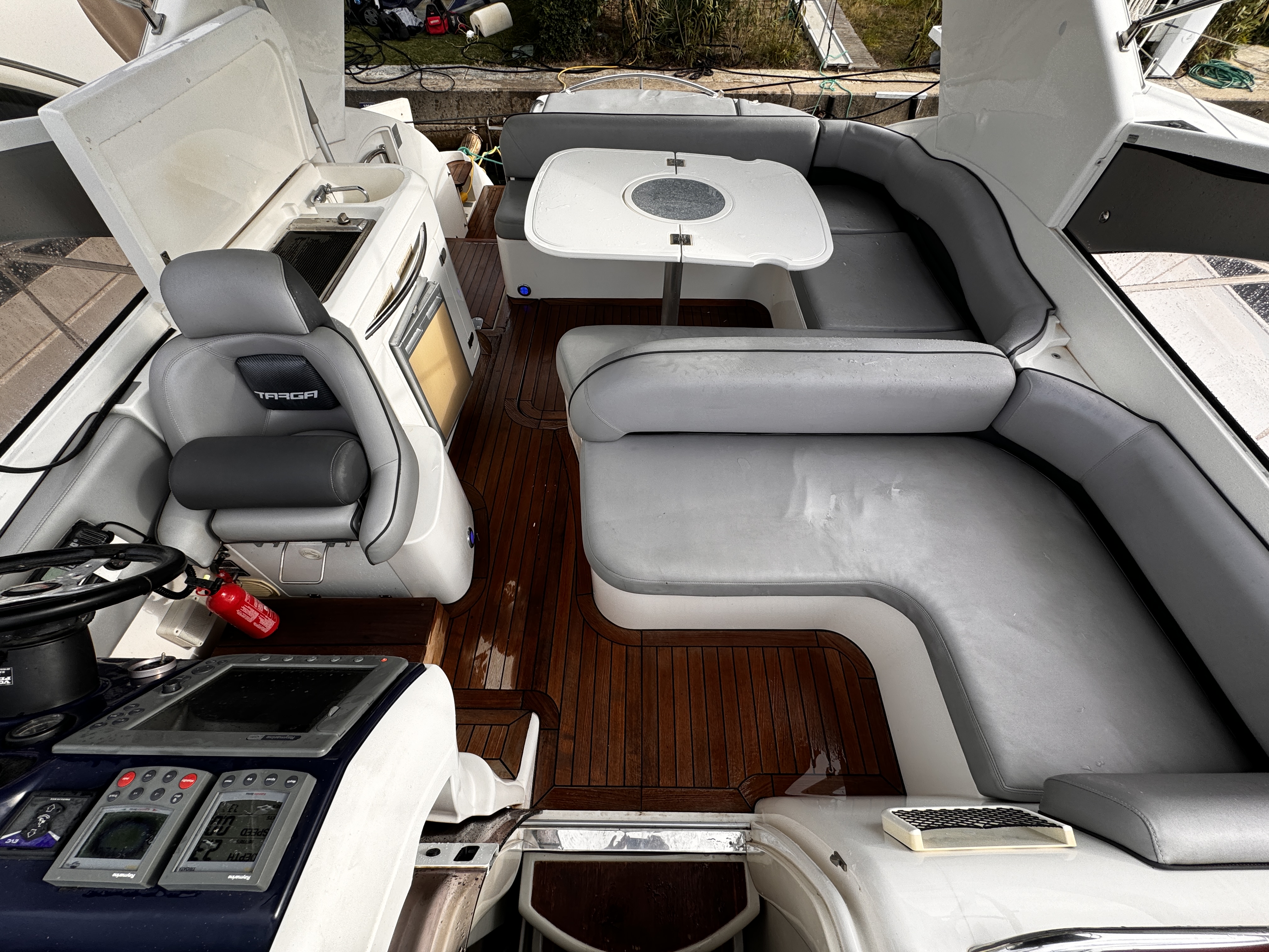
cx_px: 634
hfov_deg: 102.1
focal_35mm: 14
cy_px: 476
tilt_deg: -53.7
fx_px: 513
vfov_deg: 85.7
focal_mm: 2.22
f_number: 2.2
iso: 40
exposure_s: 1/533
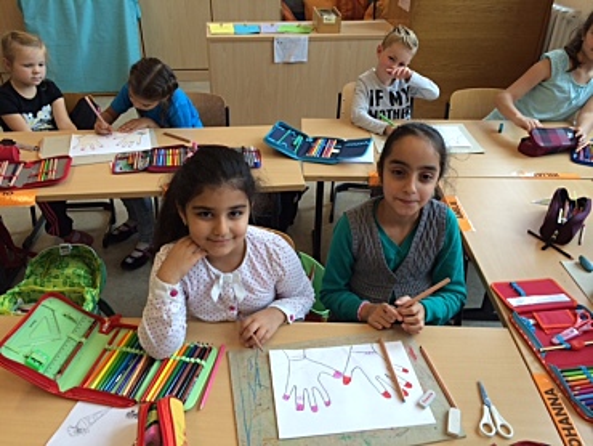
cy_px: 223
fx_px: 514
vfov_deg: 46.8
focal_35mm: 30
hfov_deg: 59.9
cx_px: 296
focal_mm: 4.12
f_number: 2.2
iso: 40
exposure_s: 1/60
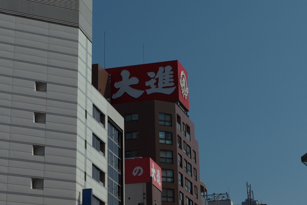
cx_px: 134
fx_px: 861
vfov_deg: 13.2
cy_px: -41
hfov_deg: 20.2
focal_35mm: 101
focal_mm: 30
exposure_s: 1/3200
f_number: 8
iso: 640
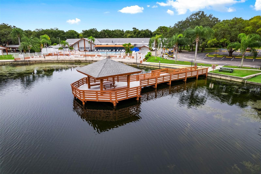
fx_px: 159
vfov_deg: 57.2
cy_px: 87
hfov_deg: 78.6
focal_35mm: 22
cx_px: 130
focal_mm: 8.38
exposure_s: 1/2000
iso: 150
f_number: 2.8
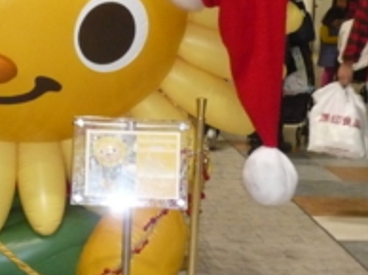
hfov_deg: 20.5
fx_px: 987
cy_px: 6
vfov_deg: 15.6
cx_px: 15
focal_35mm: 93
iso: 400
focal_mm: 7.4
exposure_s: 1/30
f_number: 3.5
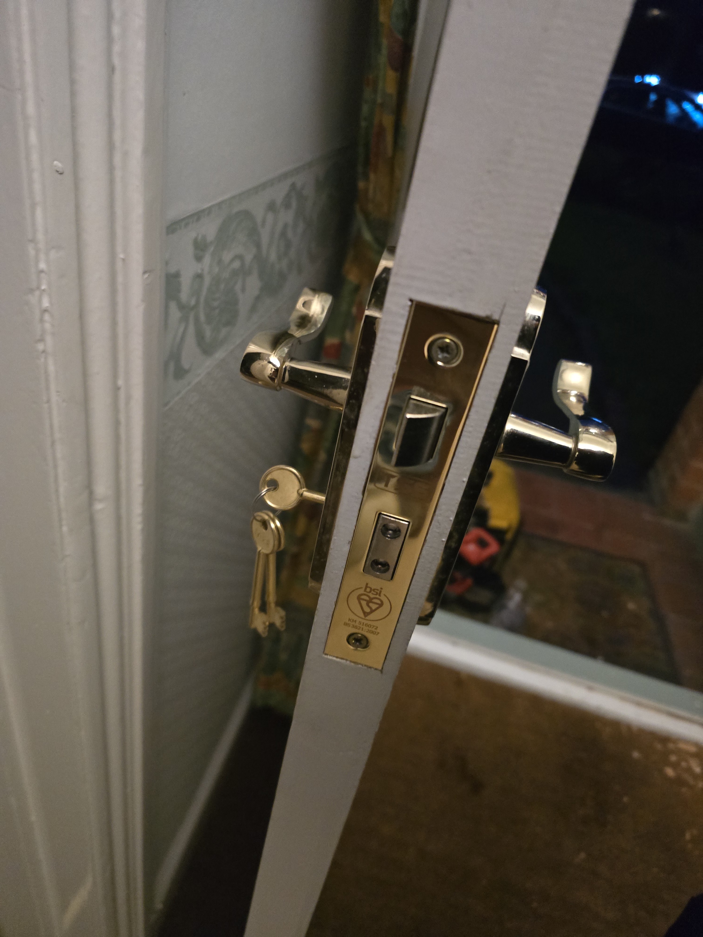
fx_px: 623
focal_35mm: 23
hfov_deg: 58.9
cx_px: 352
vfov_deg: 73.9
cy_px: 468
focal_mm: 6.3
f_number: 1.7
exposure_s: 1/33.3
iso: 1600
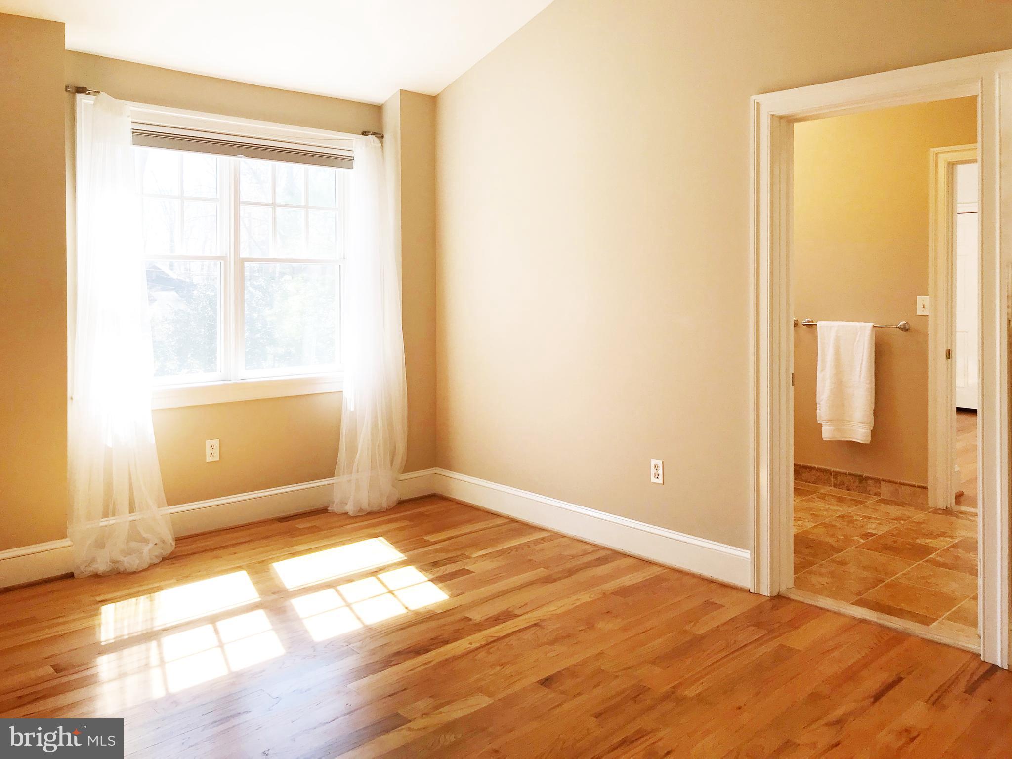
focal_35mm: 28
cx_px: 506
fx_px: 819
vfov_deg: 49.7
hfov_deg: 63.4
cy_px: 380
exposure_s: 1/240
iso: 20
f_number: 1.8
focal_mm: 3.99
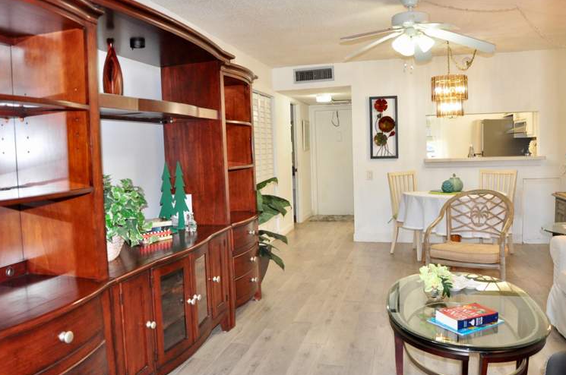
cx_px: 274
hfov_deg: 63.7
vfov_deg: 44.8
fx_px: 455
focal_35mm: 29
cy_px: 186
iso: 800
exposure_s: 1/60
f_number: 4
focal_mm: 18
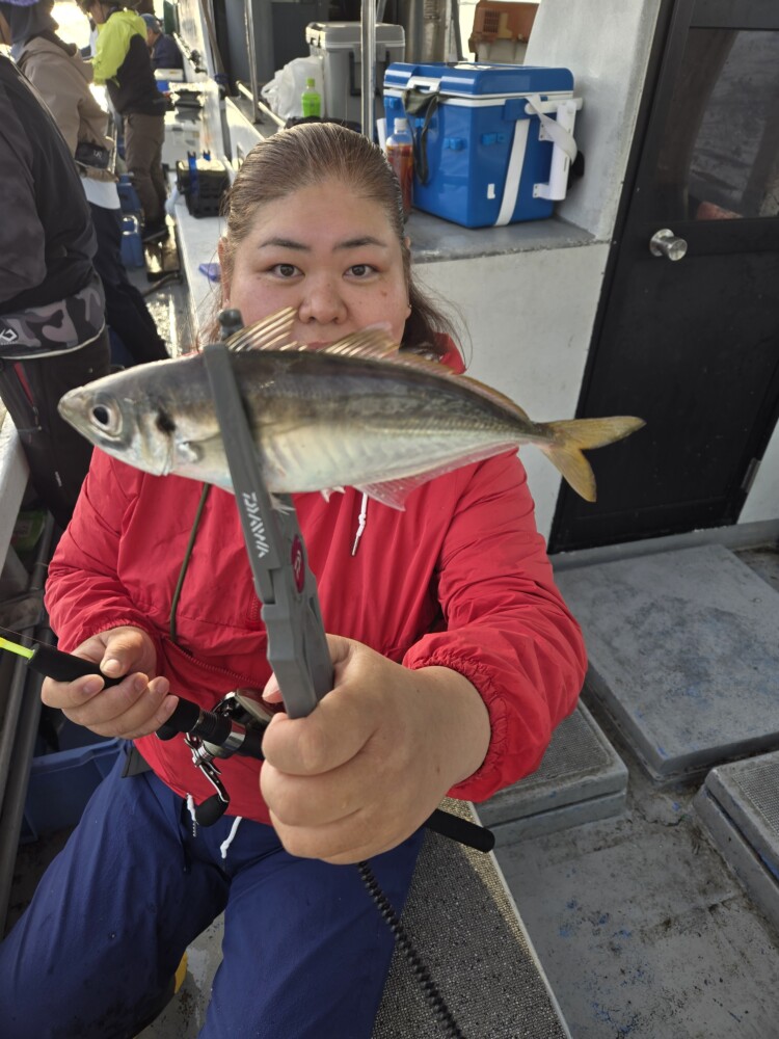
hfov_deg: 58.9
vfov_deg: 73.9
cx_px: 390
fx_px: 690
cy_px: 520
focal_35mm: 23
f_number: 1.8
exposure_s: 1/236
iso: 25
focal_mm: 5.4
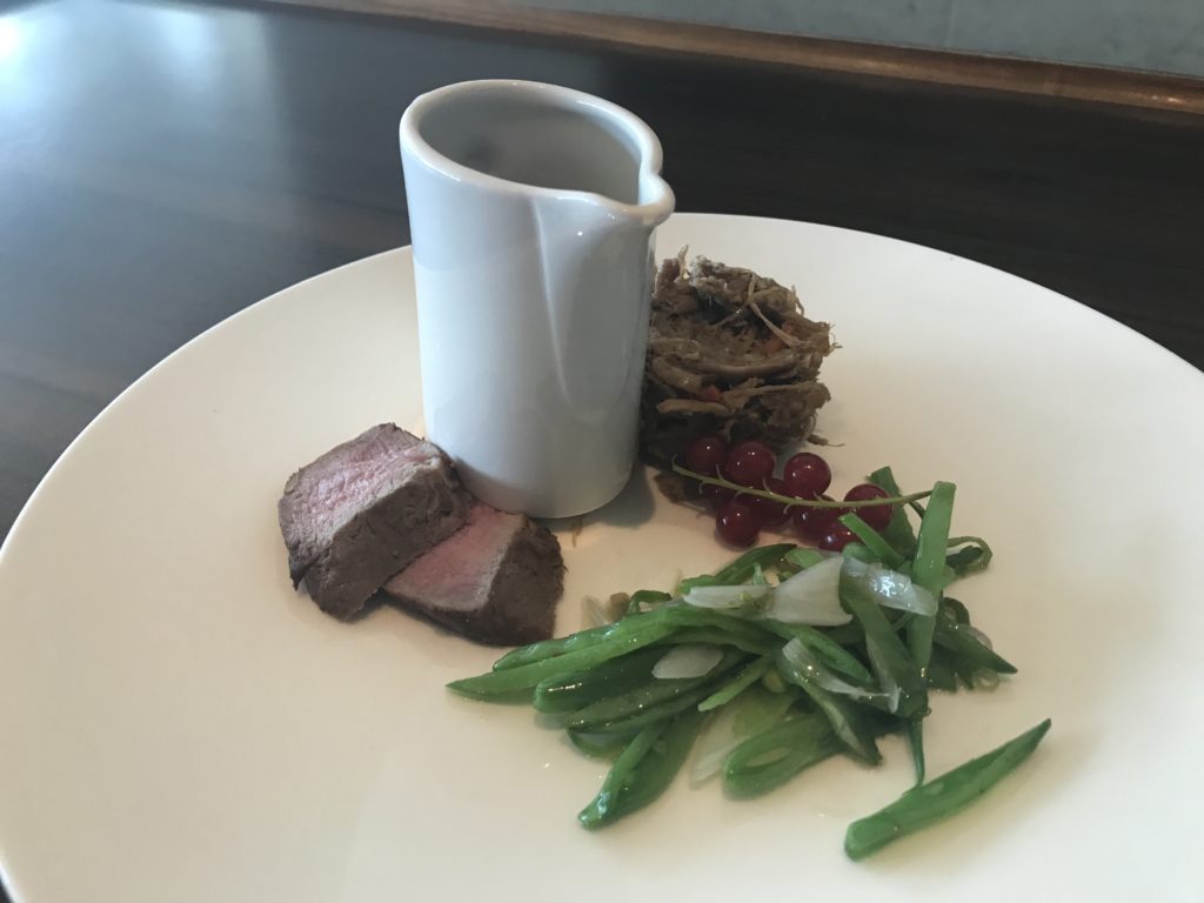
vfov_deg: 49.7
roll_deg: +1.7
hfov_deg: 63.4
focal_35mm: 28
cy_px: 452
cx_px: 602
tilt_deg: -36.7
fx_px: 974
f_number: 1.8
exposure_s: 1/17
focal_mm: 3.99
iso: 40
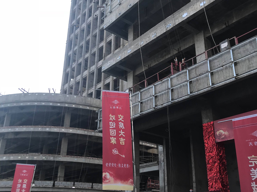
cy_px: 96
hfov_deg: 49.0
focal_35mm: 38
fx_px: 282
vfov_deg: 37.7
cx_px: 128
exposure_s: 1/725
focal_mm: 3.99
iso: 20
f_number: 1.8
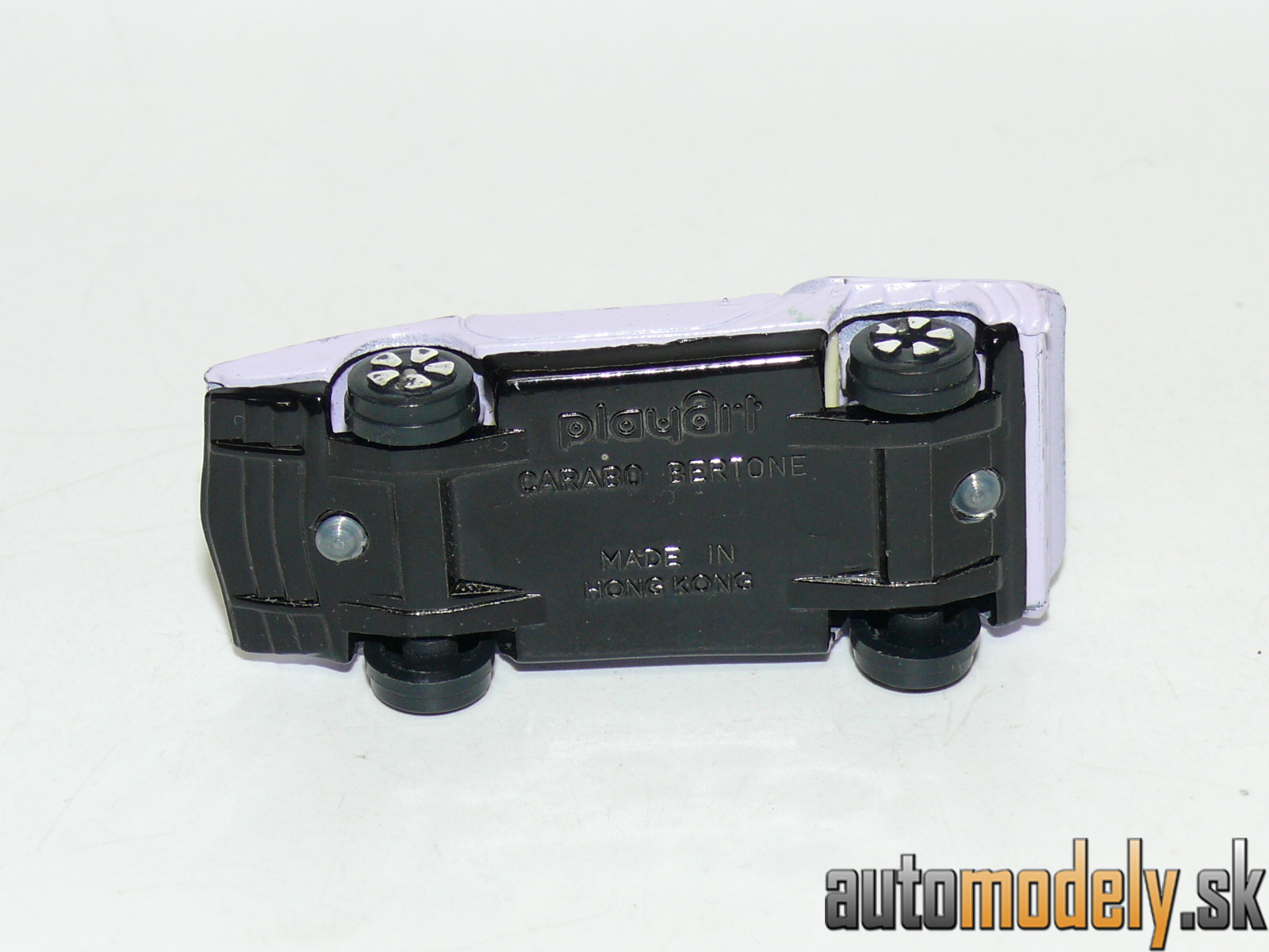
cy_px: 476
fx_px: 4033
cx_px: 634
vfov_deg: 13.5
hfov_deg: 17.9
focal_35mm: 110
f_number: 4
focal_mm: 14
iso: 100
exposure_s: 1/30
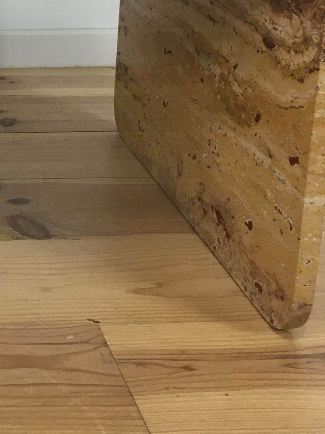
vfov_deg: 24.9
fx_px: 964
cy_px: 82
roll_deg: +0.9
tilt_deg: -16.3
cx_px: -146
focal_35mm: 77
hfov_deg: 17.4
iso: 32
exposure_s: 1/33
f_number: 2.2
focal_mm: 4.15
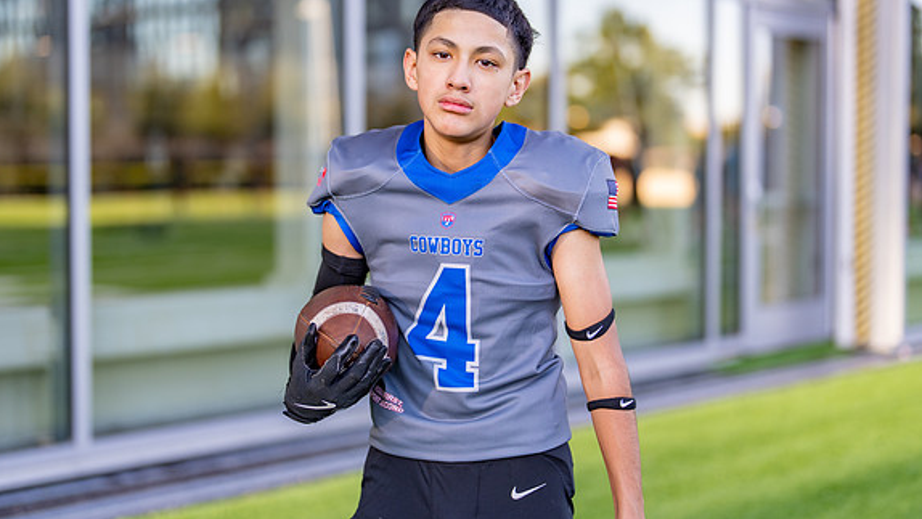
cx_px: 456
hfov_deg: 33.3
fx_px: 1540
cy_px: 218
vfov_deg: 19.1
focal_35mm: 63
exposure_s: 1/640
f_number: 1.2
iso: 100
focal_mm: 50
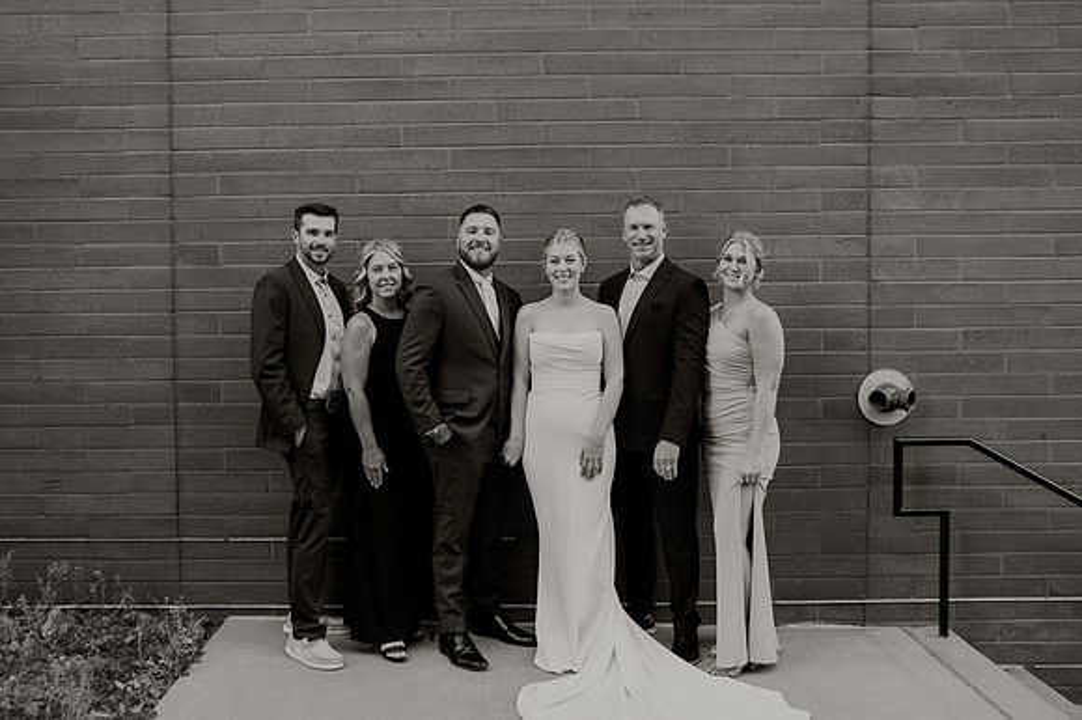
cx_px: 500
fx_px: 1038
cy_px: 347
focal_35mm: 35
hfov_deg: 55.0
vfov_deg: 38.2
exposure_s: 1/320
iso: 320
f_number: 2.8
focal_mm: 31
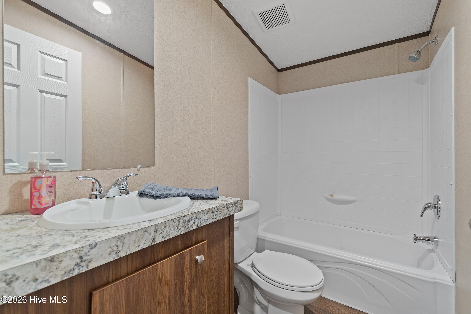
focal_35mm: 15
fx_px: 196
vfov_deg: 77.3
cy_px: 157
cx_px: 236
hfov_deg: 100.4
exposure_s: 1/2
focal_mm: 10
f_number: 4.5
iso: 100
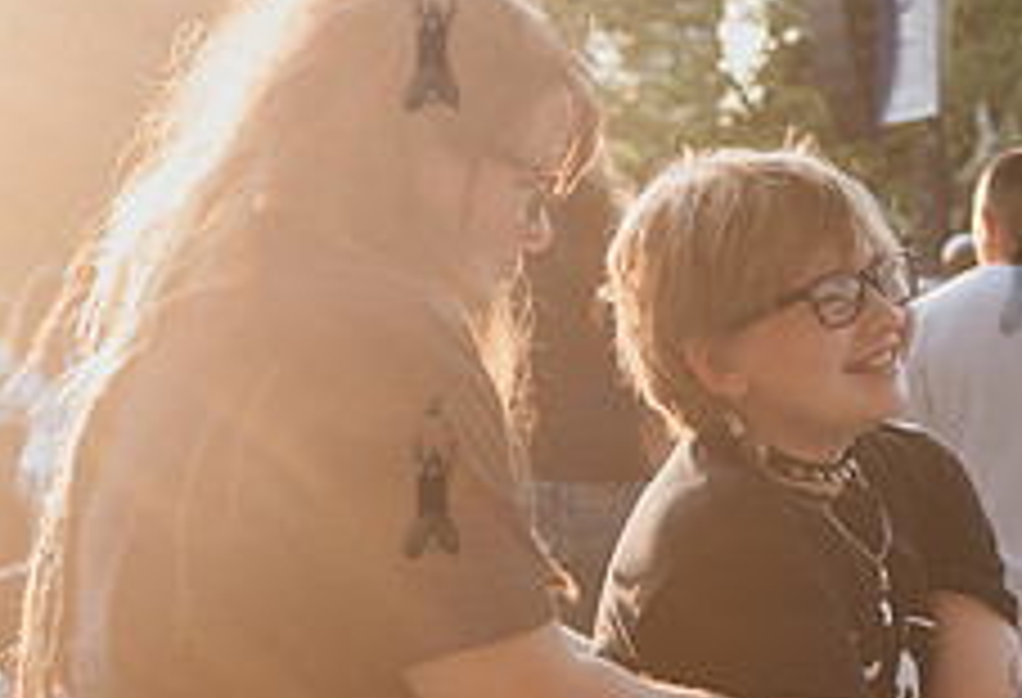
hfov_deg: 19.7
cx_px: 601
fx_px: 2946
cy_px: 566
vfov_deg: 13.4
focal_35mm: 103
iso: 500
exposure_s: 1/640
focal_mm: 36
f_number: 4
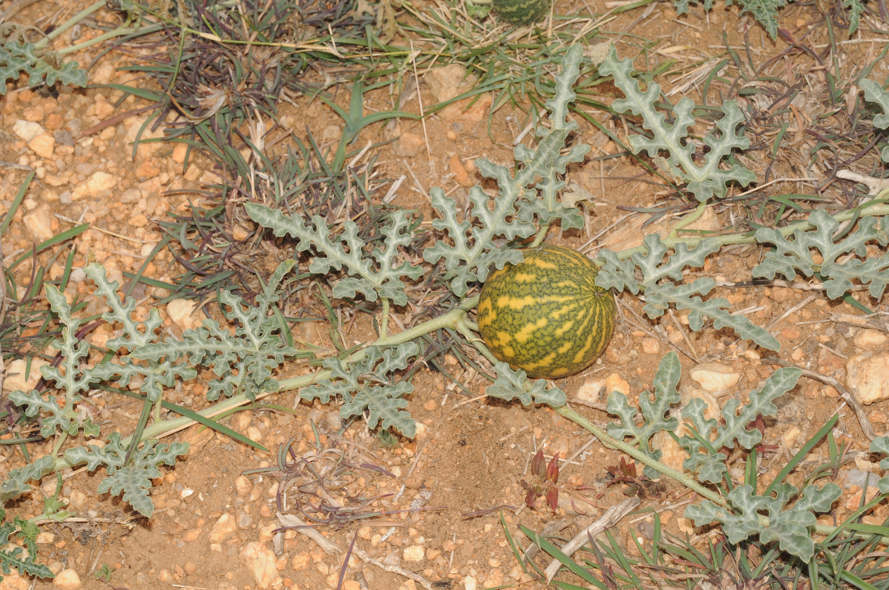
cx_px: 444
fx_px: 2220
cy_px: 295
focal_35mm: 90
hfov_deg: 22.6
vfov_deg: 15.2
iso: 200
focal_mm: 60
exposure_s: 1/160
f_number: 14
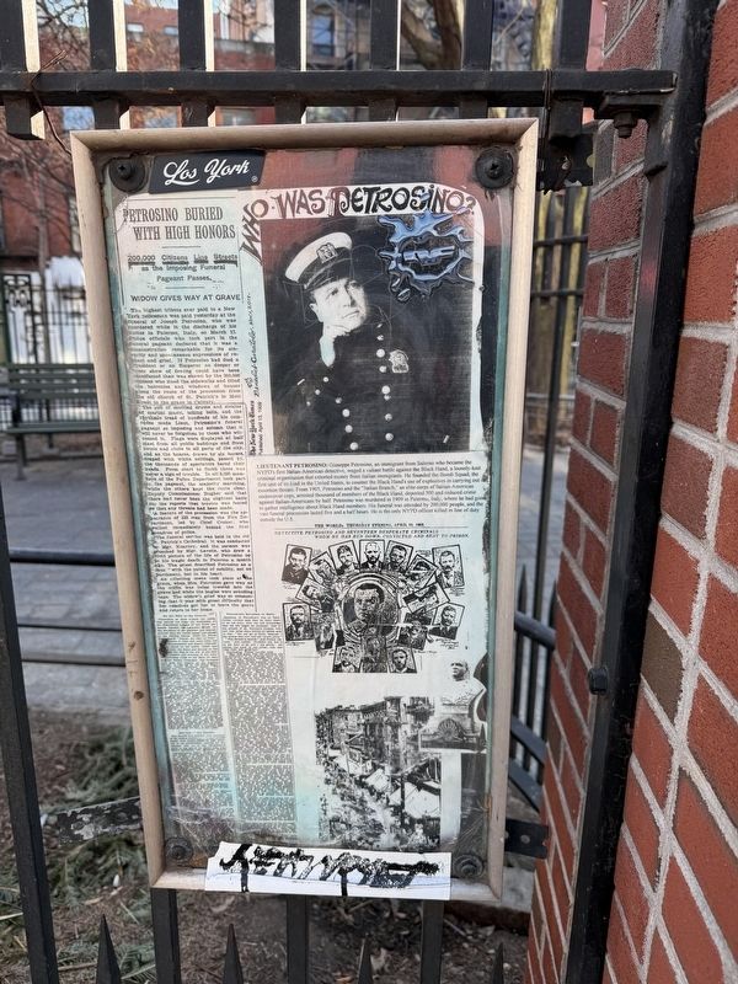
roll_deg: -2.4
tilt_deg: -15.0
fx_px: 682
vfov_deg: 71.6
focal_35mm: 24
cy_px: 492
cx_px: 369
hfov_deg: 56.8
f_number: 1.78
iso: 80
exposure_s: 1/473
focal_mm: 6.76
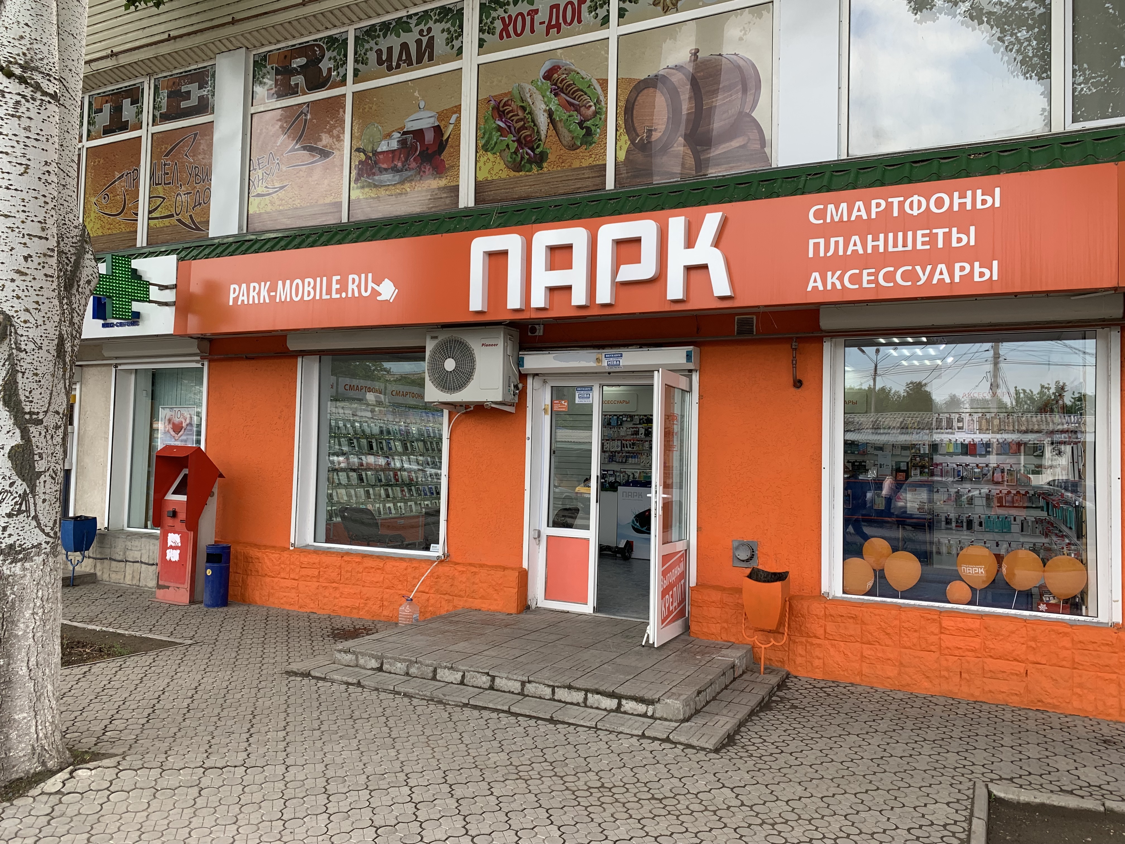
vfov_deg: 53.1
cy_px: 422
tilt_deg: +2.1
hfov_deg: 67.3
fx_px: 845
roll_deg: -2.5
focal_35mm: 26
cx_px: 562
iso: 25
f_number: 1.8
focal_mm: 4.25
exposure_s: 1/332
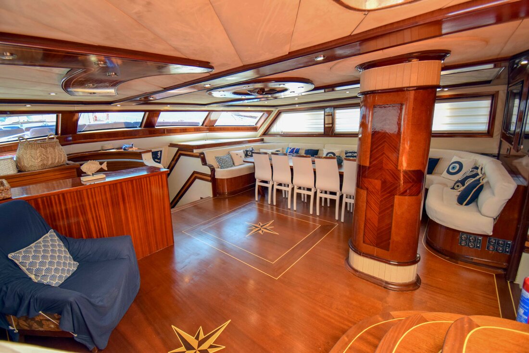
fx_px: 220
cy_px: 176
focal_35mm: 15
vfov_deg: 77.3
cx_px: 264
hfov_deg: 100.4
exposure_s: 1/60
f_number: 4.5
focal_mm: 10
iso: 560
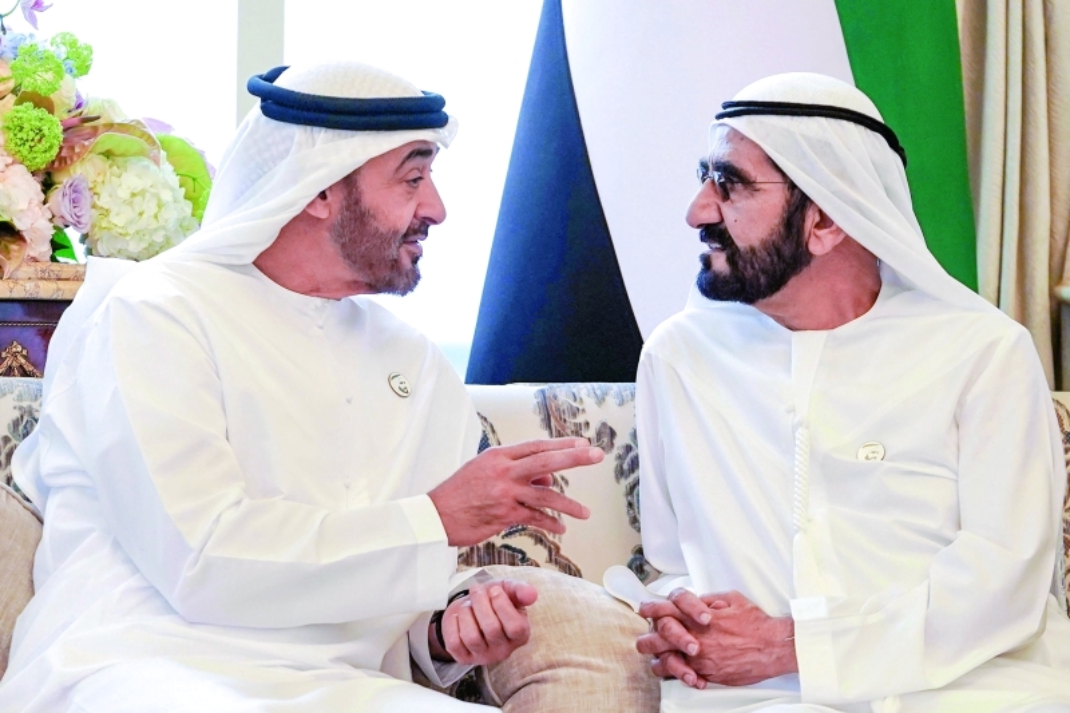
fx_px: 5943
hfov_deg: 10.3
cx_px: 535
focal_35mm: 200
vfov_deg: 6.9
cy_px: 356
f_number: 3.2
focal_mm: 200
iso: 1250
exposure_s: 1/200
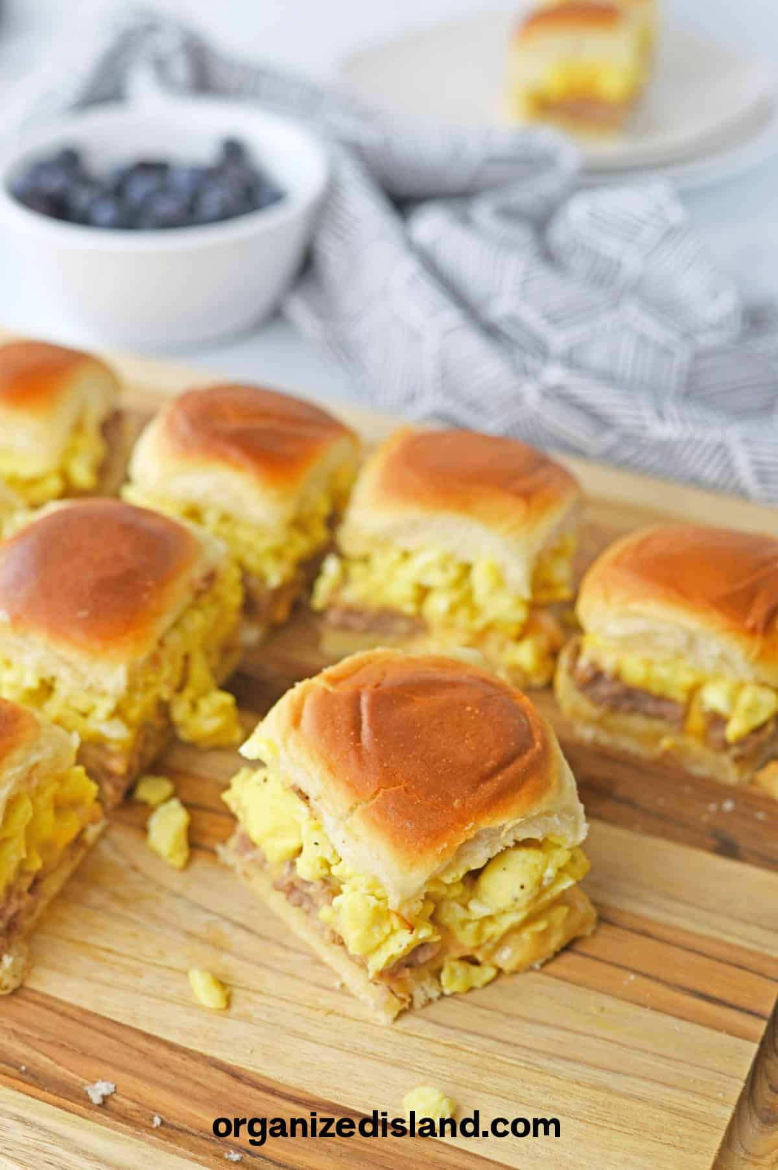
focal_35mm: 50
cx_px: 389
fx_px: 1623
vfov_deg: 39.6
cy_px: 585
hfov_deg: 27.0
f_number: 5
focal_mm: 50
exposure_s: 1/125
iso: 280
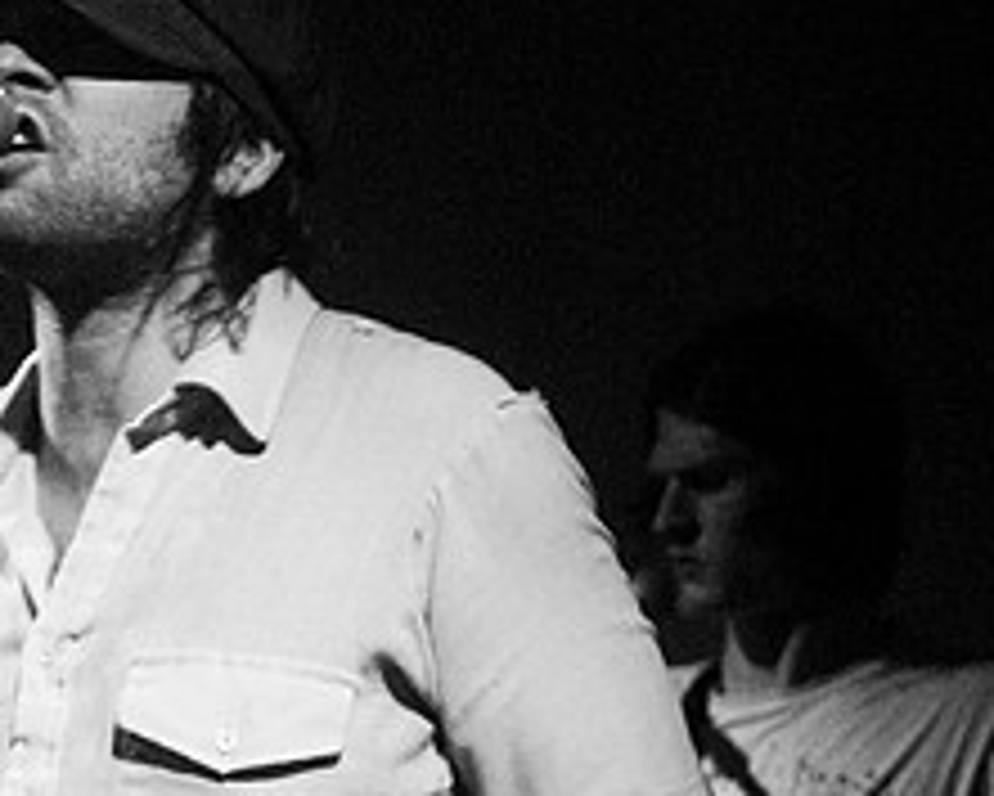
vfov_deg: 11.9
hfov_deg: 14.8
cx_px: 225
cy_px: 524
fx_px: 3803
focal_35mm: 129
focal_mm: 35
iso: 1250
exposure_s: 1/30
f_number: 2.8
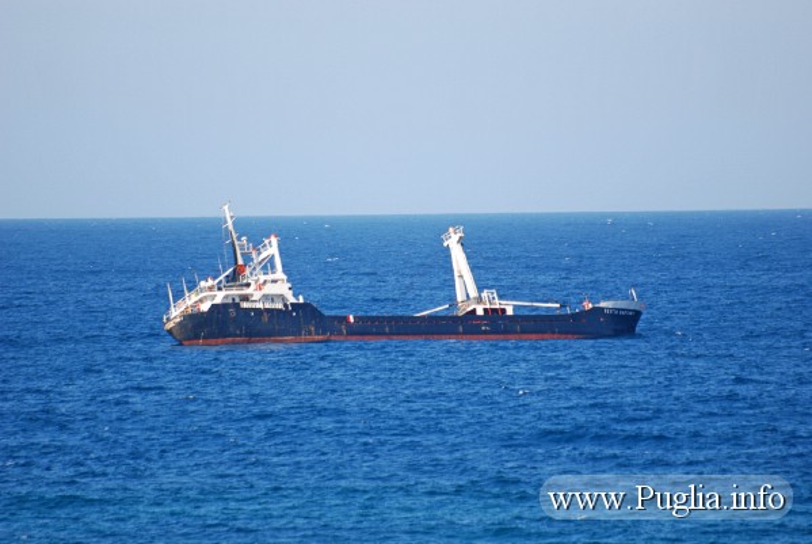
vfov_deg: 3.1
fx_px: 10162
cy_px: 272
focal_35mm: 450
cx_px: 406
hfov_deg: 4.6
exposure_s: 1/250
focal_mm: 300
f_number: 5.6
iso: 100
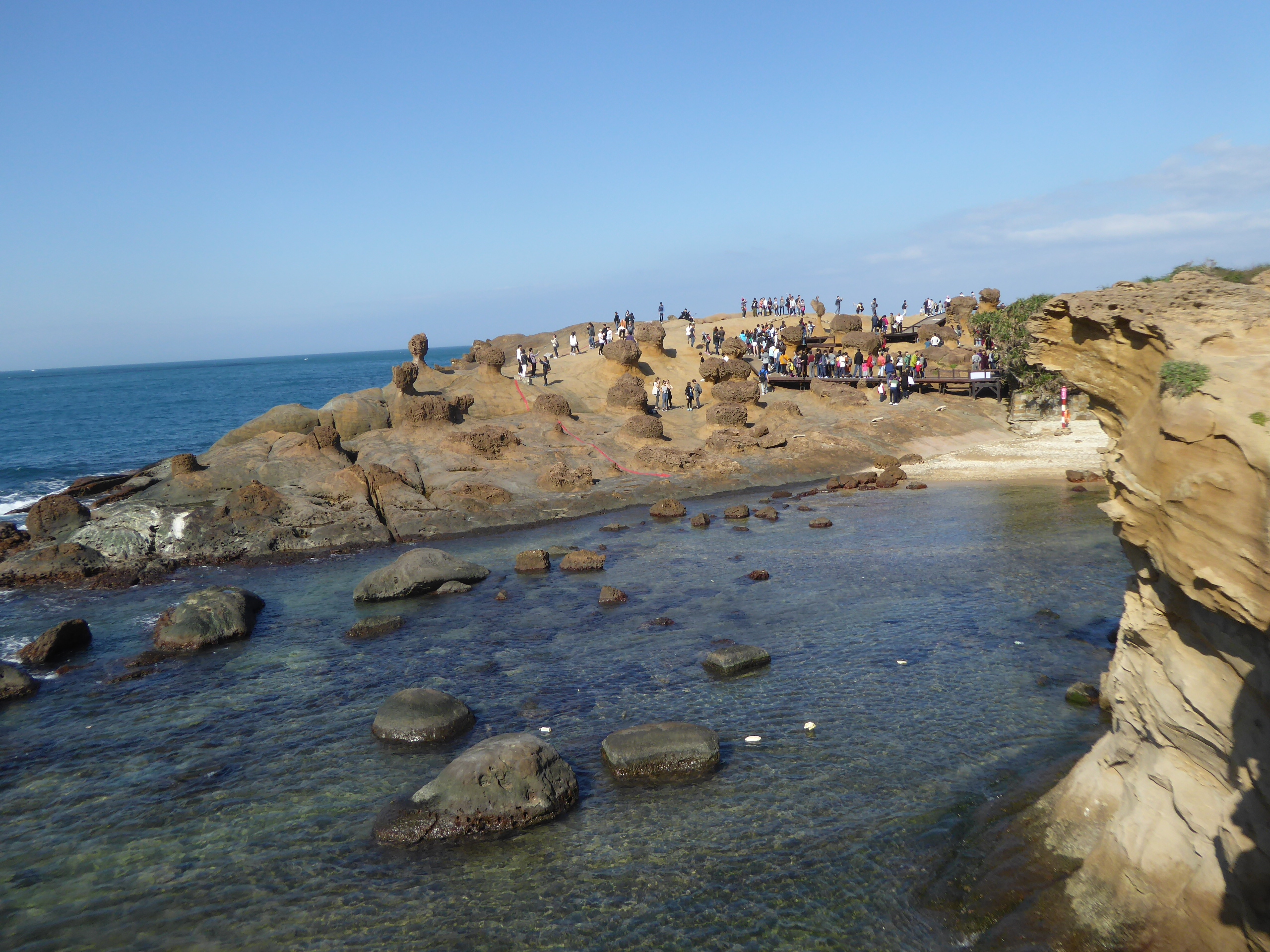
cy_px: 476
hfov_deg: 61.7
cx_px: 635
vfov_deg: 48.2
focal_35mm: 29
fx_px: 1064
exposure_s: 1/1000
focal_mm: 5
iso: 100
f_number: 3.5
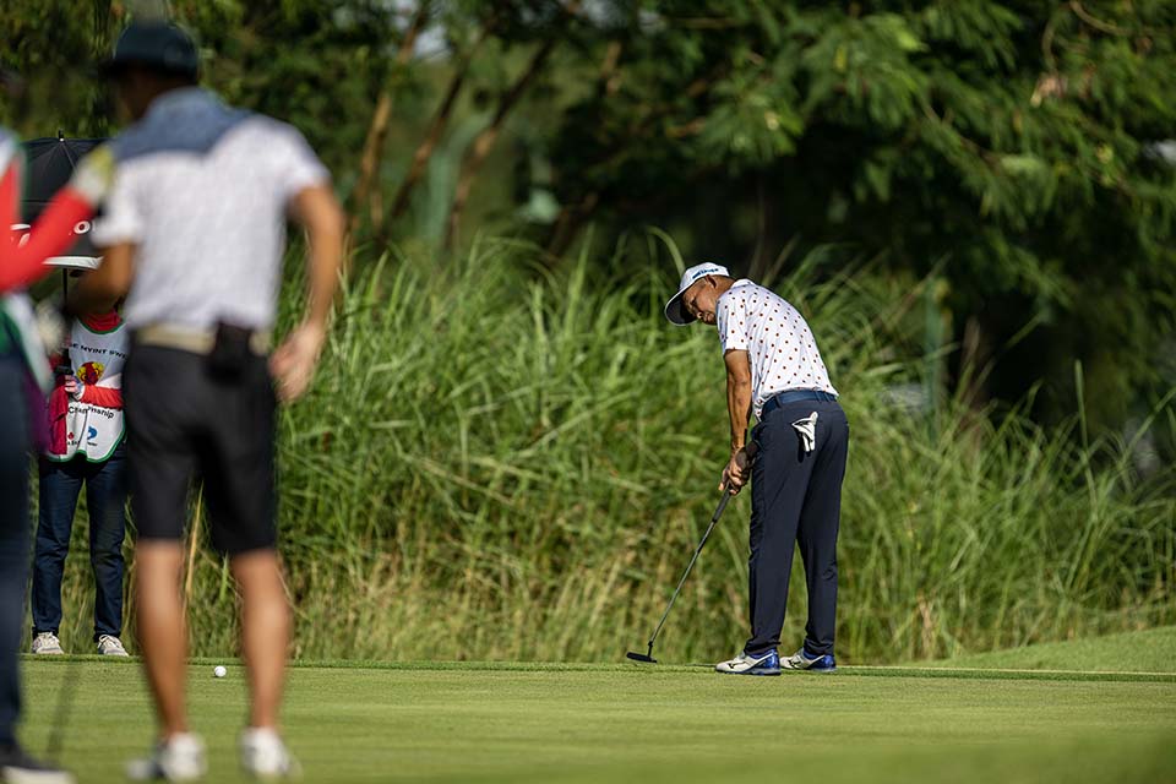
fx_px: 13066
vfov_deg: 3.4
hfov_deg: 5.2
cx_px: 588
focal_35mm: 400
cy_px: 392
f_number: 2.8
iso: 180
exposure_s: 1/4000
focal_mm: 400
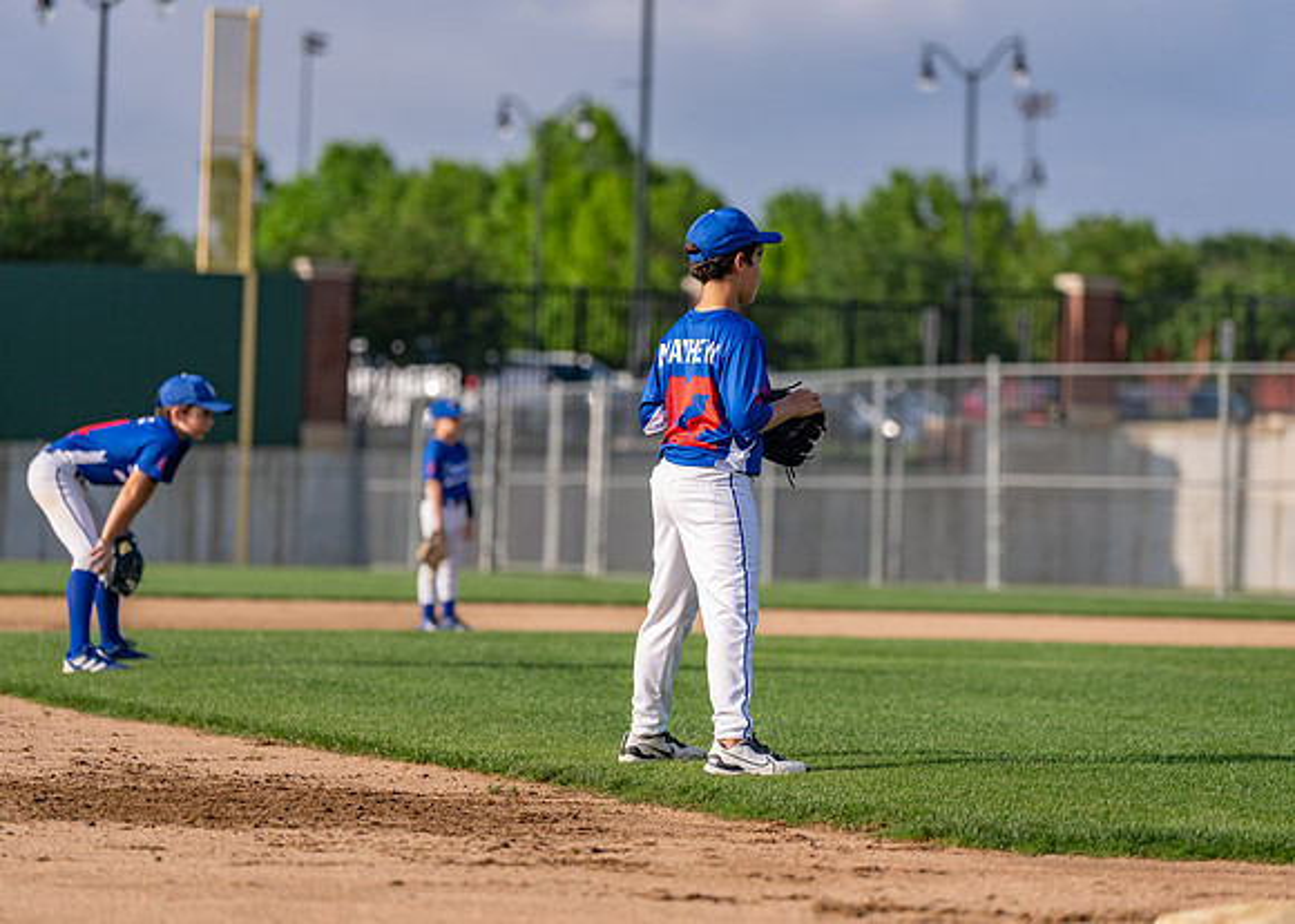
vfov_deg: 9.7
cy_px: 461
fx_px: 5425
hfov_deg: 13.6
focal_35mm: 148
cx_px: 710
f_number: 2.8
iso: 250
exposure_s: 1/4000
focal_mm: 135
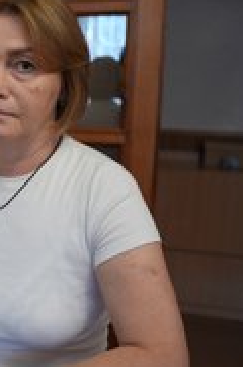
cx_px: -134
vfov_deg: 32.4
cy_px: 196
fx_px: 630
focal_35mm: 62
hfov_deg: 18.9
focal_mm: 28
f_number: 2.8
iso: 1600
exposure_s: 1/160
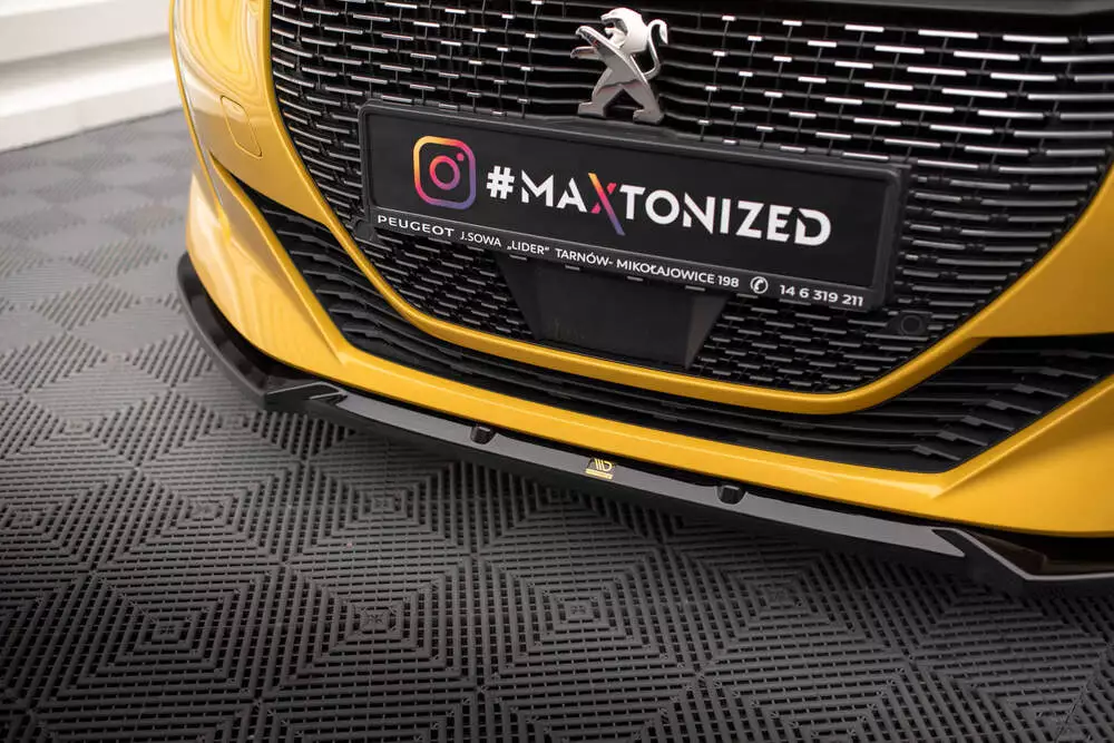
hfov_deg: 53.4
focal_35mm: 36
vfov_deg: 37.1
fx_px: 1108
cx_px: 550
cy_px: 371
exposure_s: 1/125
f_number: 2.5
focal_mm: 35
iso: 1000
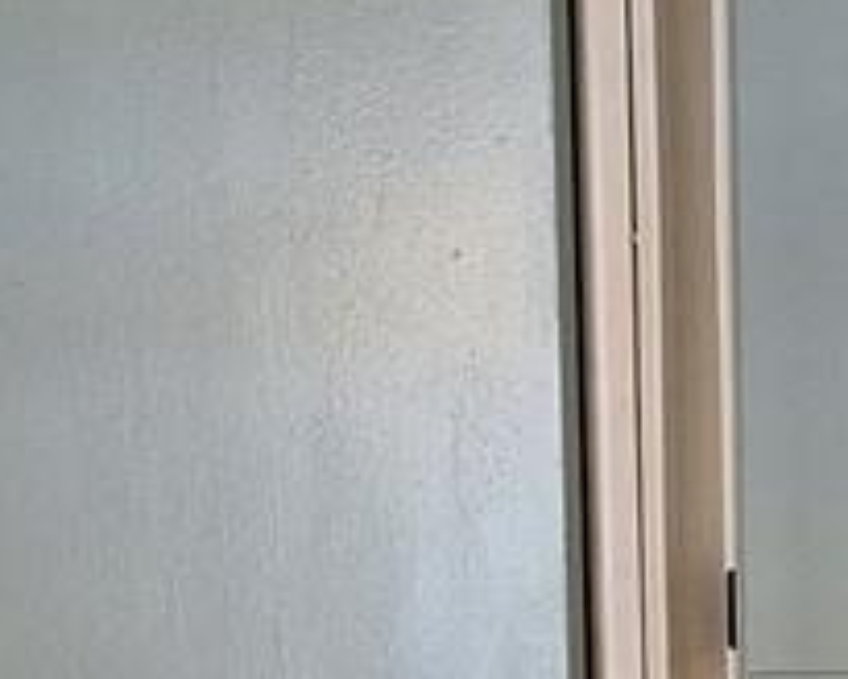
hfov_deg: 11.0
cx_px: 753
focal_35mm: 175
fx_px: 4392
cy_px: 1308
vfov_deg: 8.4
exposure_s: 1/40
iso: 100
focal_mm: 5.54
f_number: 1.8
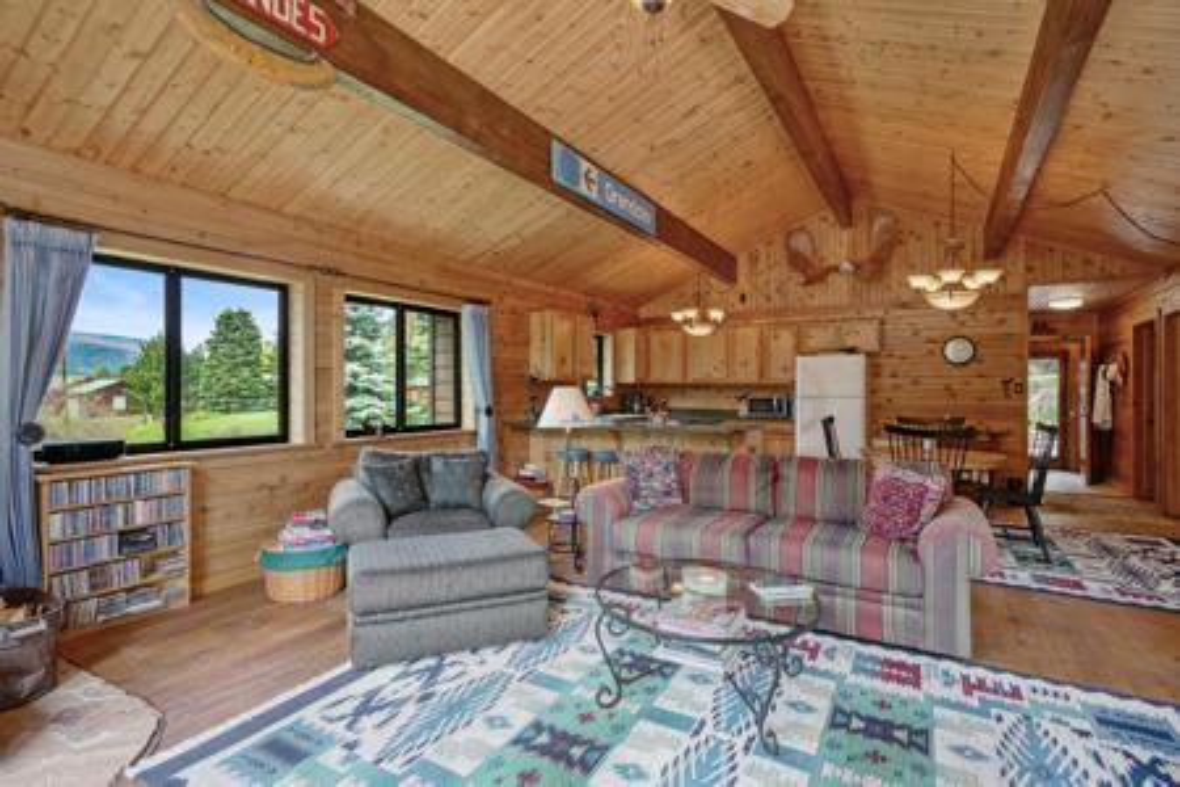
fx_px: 557
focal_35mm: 17
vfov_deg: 70.4
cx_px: 590
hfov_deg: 93.3
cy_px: 394
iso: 400
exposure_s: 1/40
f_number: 8
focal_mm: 17
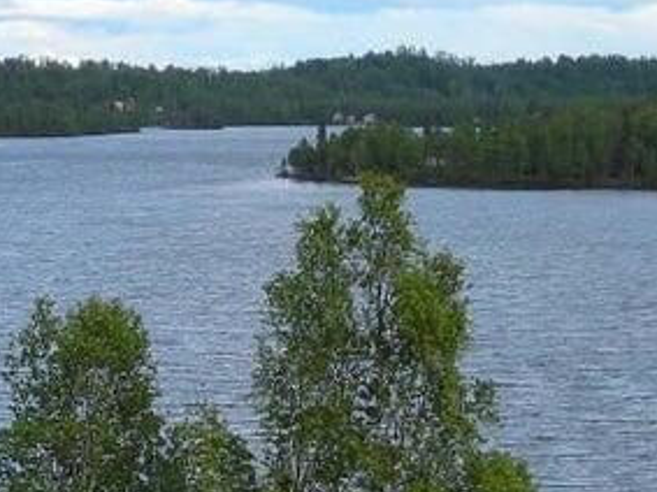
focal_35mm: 196
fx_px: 3718
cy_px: 348
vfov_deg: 7.6
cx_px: 89
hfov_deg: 10.1
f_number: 3.9
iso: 50
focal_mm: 10.8
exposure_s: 1/284
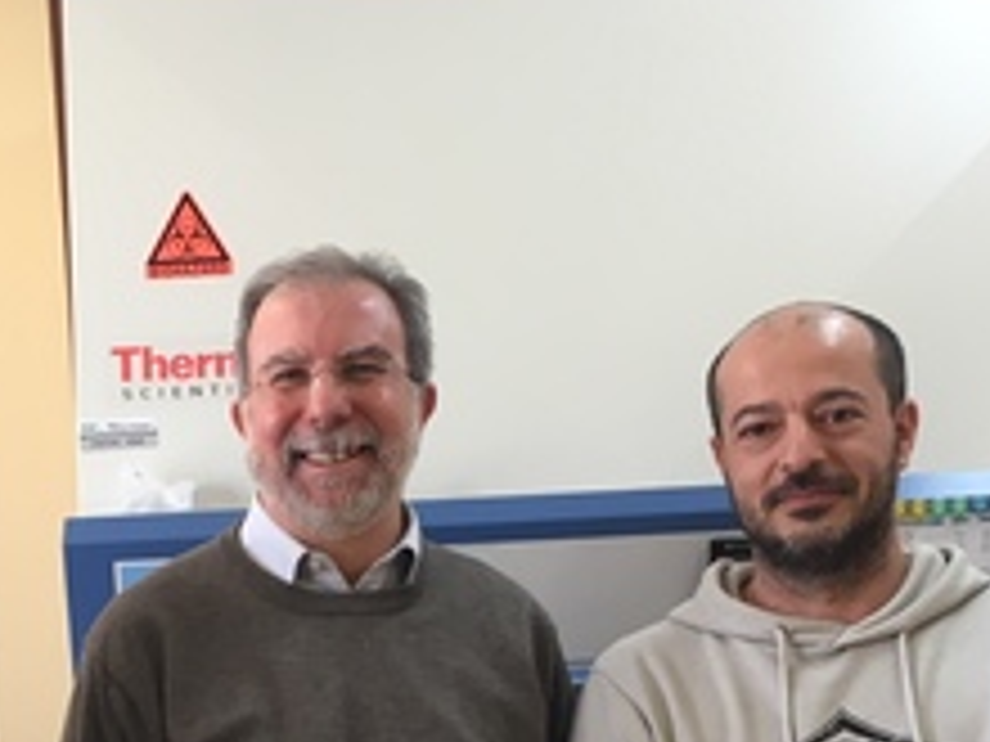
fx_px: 2088
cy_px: 814
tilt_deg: -5.7
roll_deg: +1.4
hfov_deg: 26.4
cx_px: 281
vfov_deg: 19.3
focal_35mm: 73
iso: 25
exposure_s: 1/33
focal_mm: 4.15
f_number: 2.2
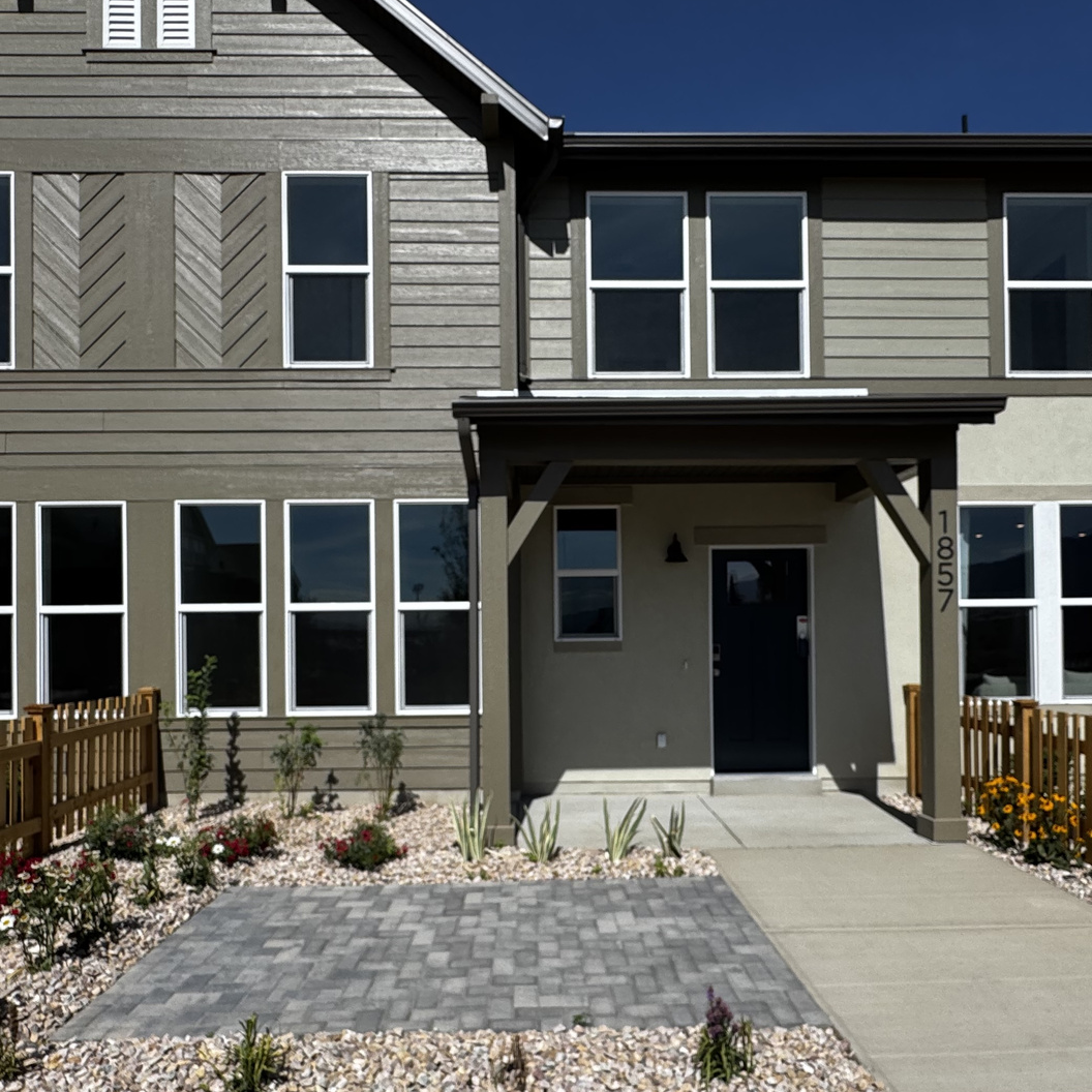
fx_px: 857
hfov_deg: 65.0
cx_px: 554
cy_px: 638
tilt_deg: -0.9
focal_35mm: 24
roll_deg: +0.7
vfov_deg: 64.6
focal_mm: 2.22
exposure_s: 1/3546
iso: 50
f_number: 2.2
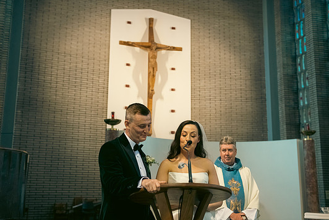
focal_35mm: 48
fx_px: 439
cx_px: 169
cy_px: 101
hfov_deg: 41.1
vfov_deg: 28.1
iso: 1000
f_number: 3.5
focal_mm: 44
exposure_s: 1/160
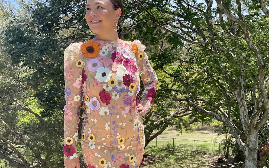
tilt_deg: -11.8
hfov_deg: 52.7
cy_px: 121
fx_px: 271
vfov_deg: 33.9
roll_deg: +0.6
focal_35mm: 37
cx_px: 135
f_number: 1.6
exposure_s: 1/1276
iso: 32
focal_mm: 4.2
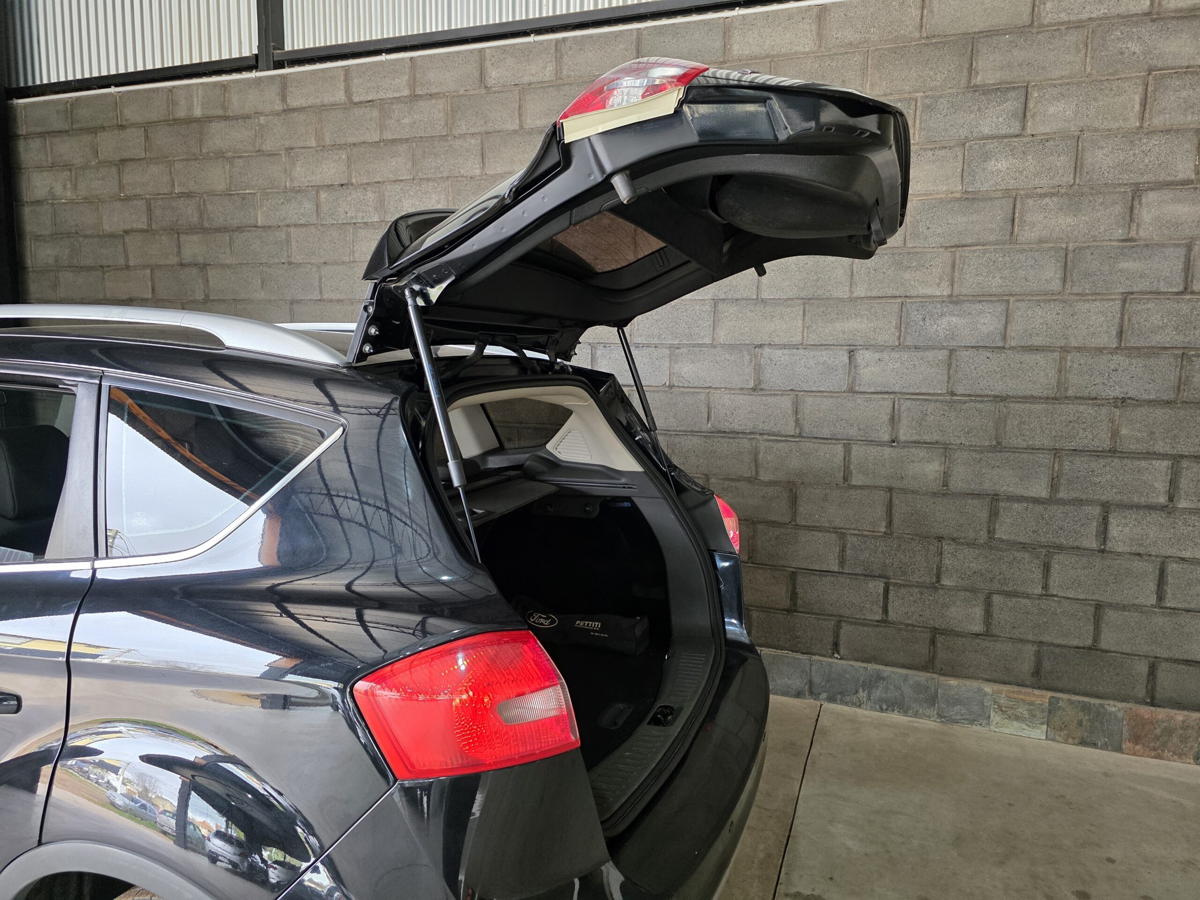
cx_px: 600
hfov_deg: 73.9
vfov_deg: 58.9
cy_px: 450
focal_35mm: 23
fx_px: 797
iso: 200
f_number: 1.7
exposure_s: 1/100
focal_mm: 6.3
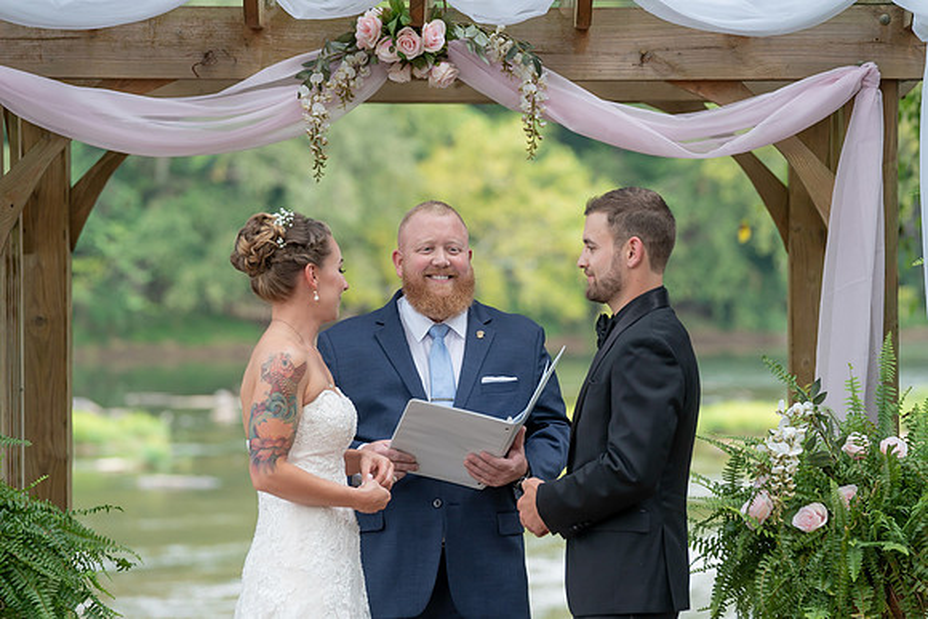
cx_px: 451
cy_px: 292
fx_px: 3870
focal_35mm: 150
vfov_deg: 9.1
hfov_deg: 13.7
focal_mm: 139
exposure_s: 1/200
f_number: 4
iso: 320
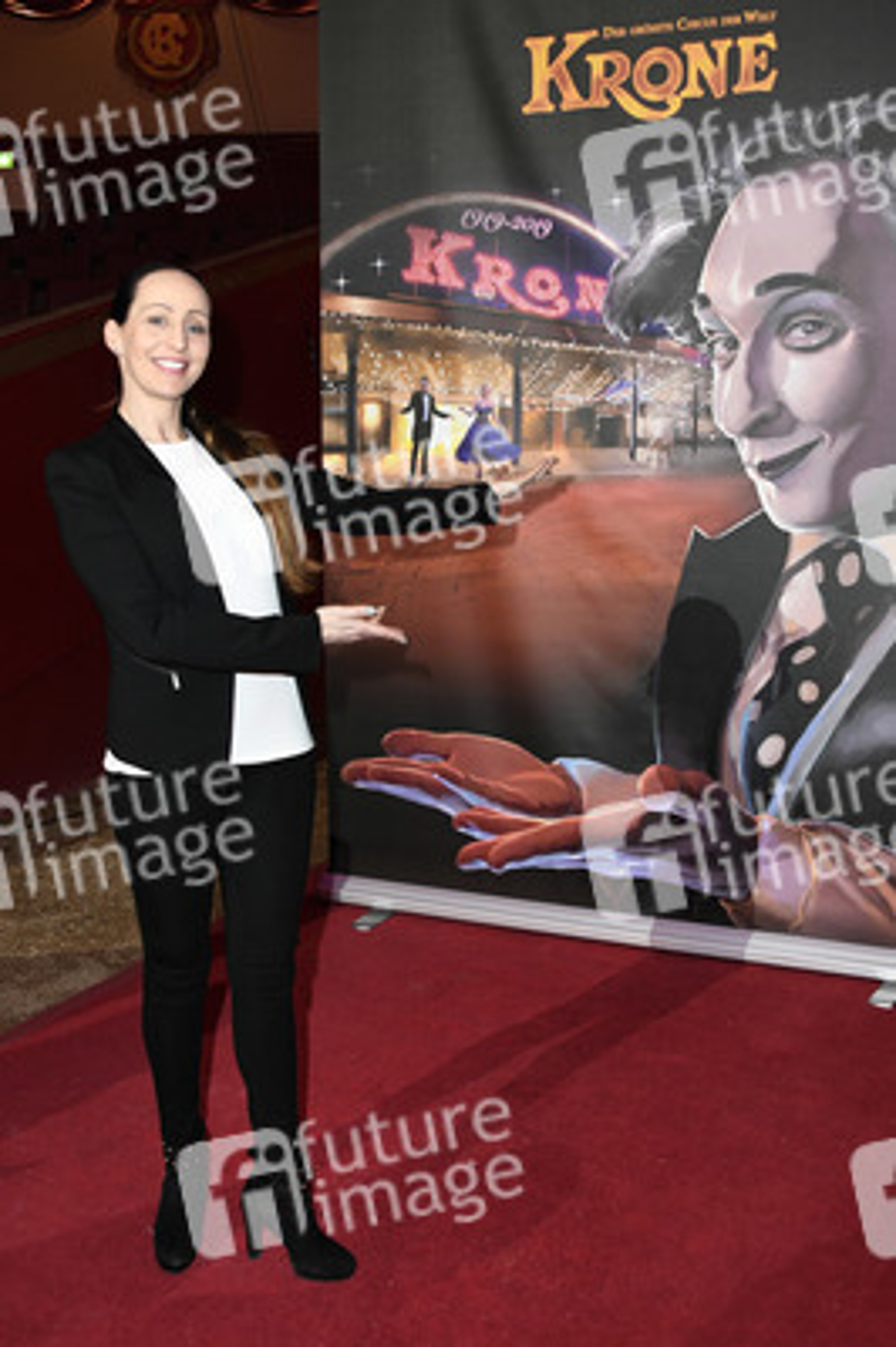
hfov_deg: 46.3
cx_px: 448
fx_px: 1047
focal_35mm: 28
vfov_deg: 65.5
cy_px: 674
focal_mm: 28
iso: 3200
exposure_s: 1/125
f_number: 6.3
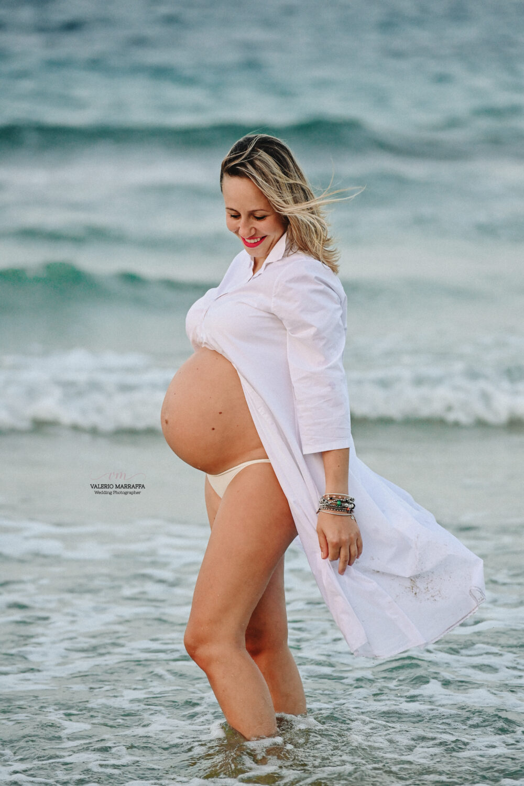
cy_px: 393
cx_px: 262
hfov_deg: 6.9
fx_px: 4366
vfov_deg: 10.3
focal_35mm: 200
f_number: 4
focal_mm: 200
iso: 2000
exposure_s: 1/1250
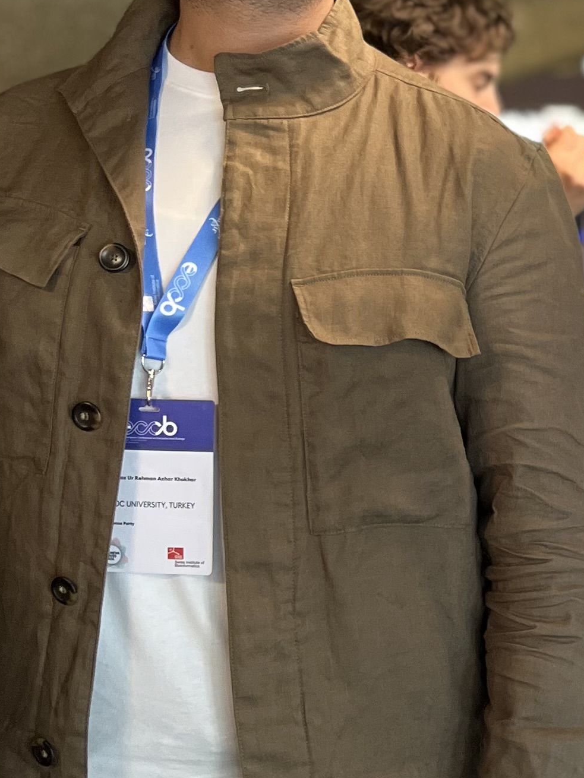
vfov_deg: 24.4
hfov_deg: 16.9
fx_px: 1799
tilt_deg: -7.4
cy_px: 382
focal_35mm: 80
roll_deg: -1.3
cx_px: 843
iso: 125
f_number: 1.6
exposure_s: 1/88
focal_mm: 5.1
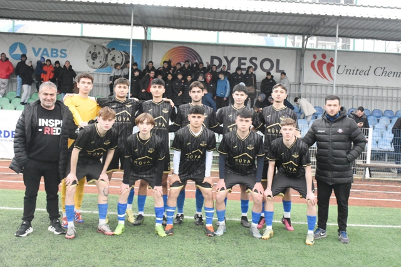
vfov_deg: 28.1
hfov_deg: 41.1
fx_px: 535
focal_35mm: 48
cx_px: 200
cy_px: 134
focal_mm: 32
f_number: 9
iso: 10000
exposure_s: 1/320
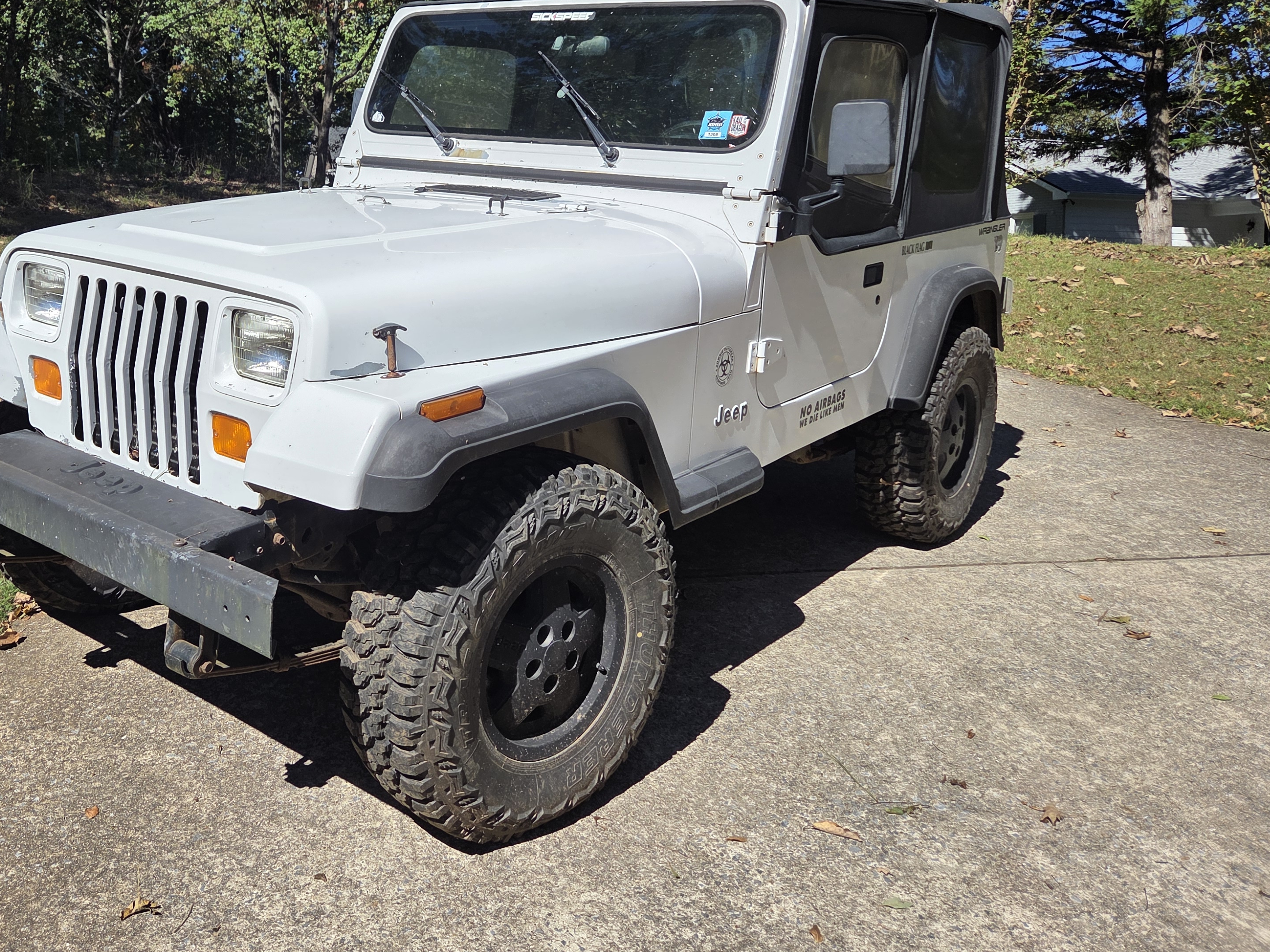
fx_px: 1174
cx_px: 420
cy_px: 340
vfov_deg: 43.7
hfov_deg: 55.6
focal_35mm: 32
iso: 80
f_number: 1.8
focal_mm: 5.4
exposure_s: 1/7891
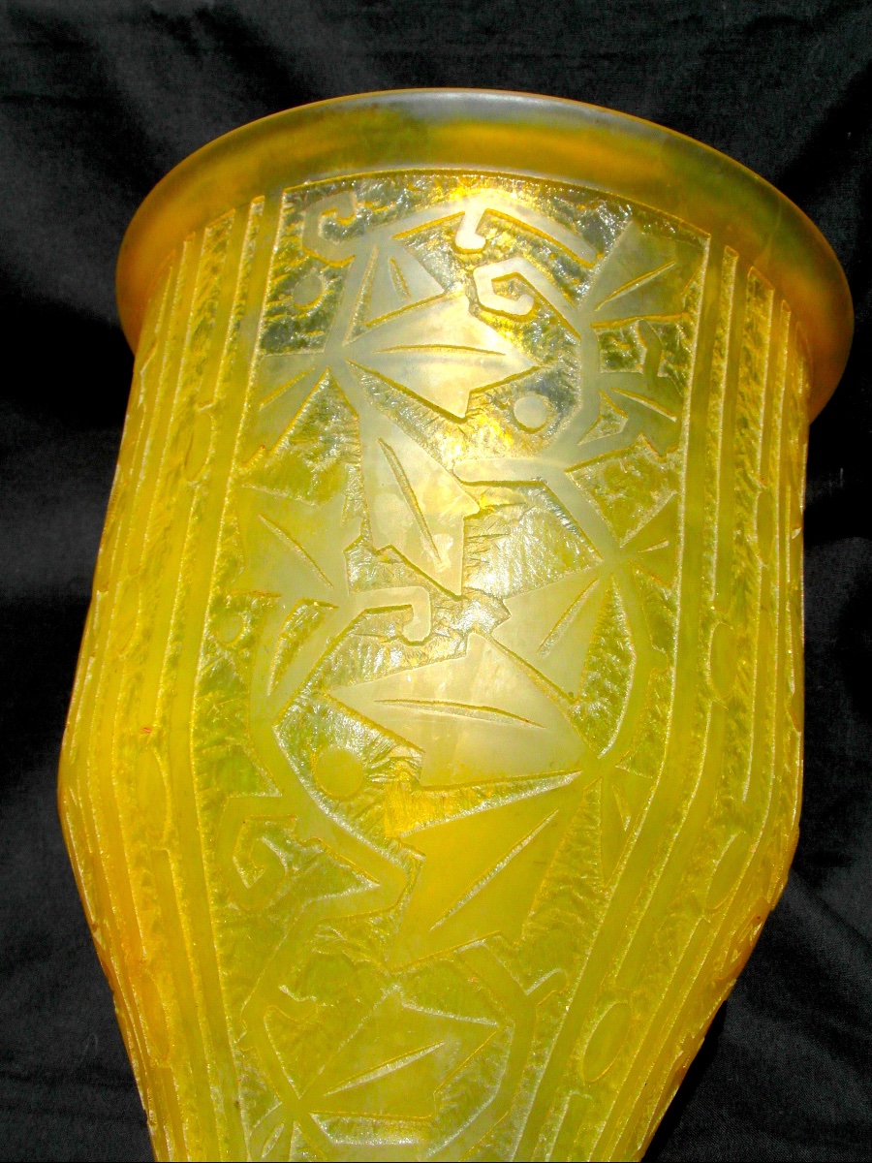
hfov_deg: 35.1
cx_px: 436
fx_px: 1377
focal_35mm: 41
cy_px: 582
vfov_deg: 45.8
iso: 80
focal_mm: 6.8
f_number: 5.8
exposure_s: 1/750
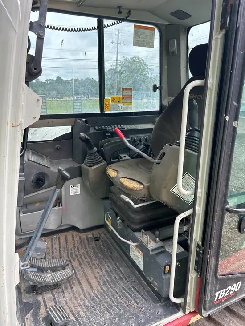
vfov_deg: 67.3
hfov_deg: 53.1
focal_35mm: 26
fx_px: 245
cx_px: 122
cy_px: 163
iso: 50
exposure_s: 1/516
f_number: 1.5
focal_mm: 5.7
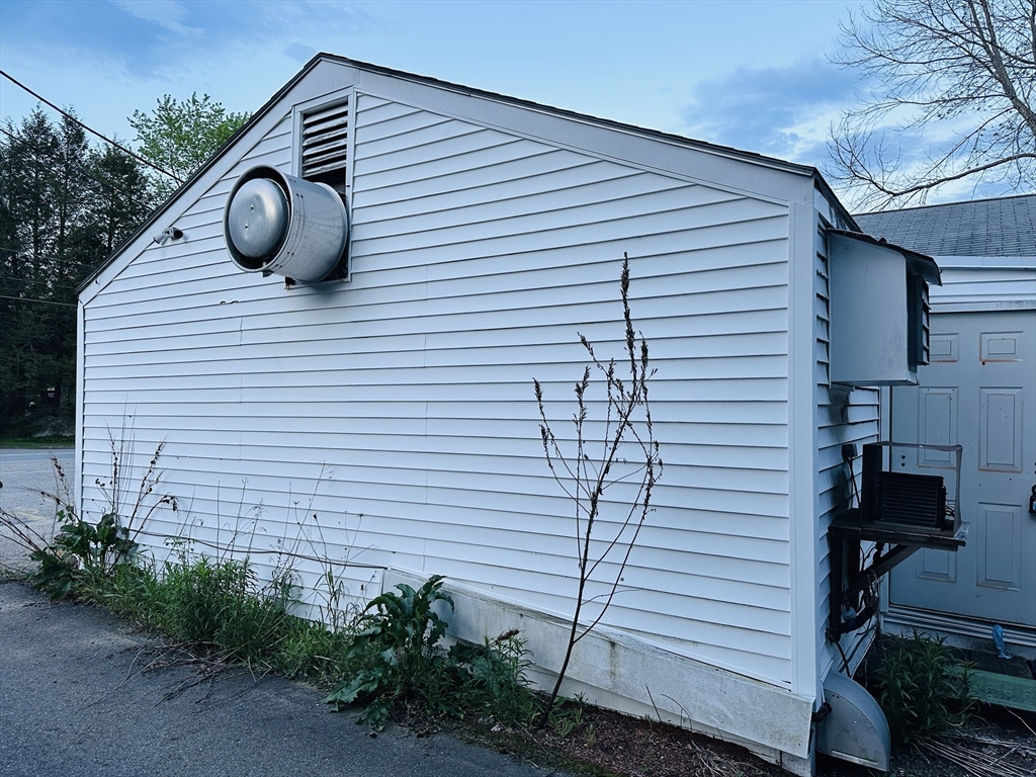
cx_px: 518
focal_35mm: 24
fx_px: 718
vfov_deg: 56.8
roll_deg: +0.2
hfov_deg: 71.6
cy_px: 388
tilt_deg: +1.1
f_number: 1.78
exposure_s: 1/121
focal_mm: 6.86
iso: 160
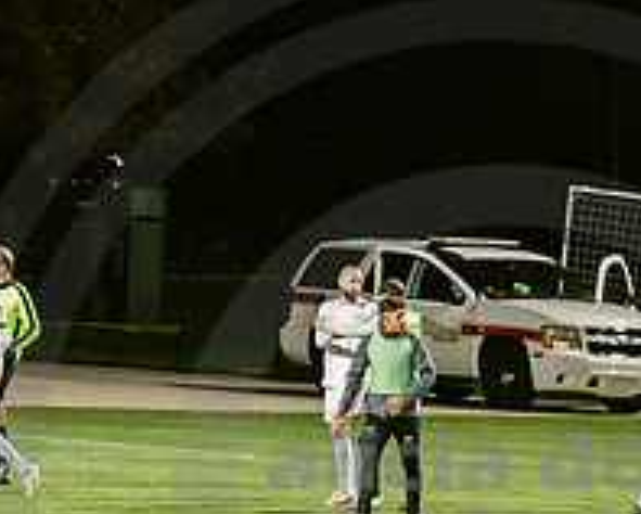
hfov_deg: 4.1
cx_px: 810
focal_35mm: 469
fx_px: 8906
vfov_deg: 3.3
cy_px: 467
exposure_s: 1/160
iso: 2000
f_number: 4
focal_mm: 70
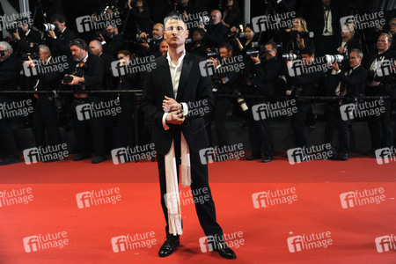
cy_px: 132
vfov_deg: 31.9
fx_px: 462
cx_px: 198
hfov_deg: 46.4
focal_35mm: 42
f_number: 4
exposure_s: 1/250
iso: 1250
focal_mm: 42
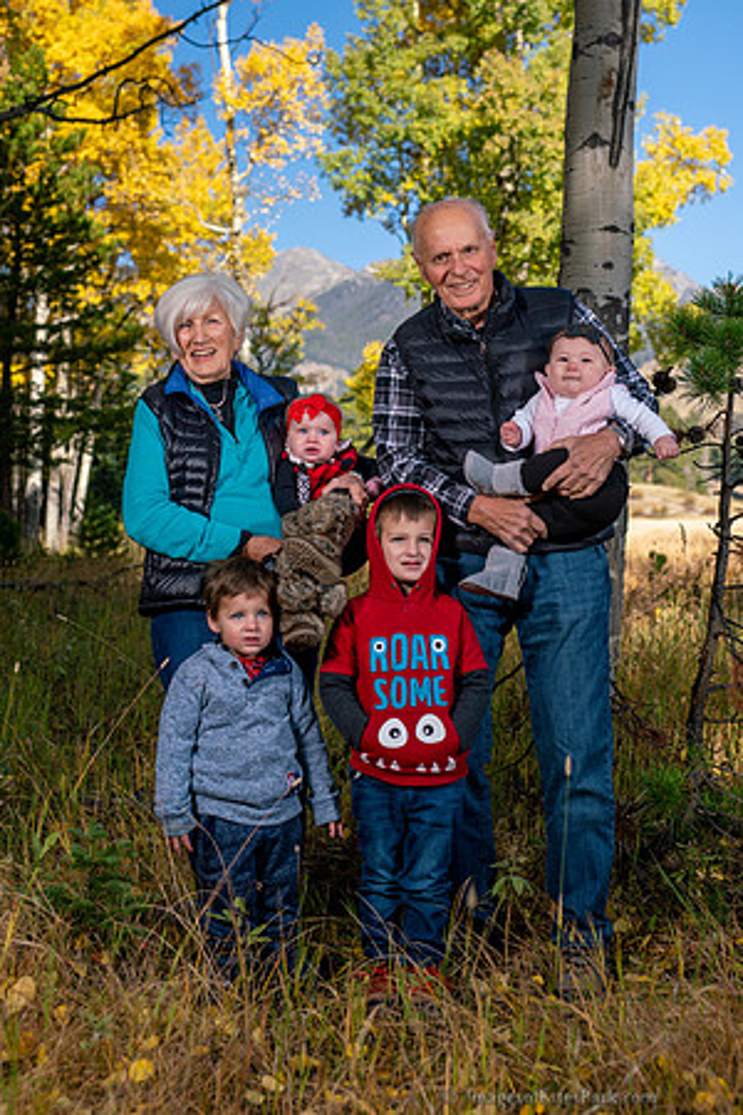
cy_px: 558
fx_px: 1083
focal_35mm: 35
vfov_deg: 54.4
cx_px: 372
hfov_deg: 37.9
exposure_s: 1/1250
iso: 100
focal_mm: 35
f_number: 3.2
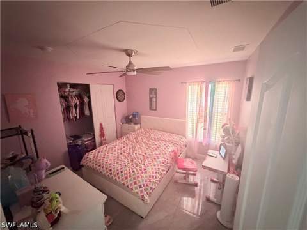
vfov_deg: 85.7
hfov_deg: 102.1
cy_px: 115
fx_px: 124
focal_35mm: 14
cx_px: 154
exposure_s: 1/49
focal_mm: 2.22
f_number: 2.2
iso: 1250
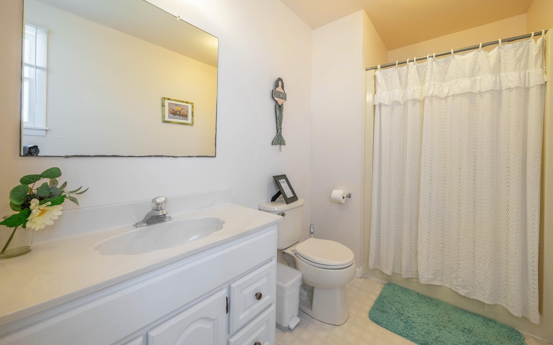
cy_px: 155
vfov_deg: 82.6
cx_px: 290
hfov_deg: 109.3
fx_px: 196
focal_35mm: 13
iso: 800
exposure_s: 1/160
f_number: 7.1
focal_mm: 12
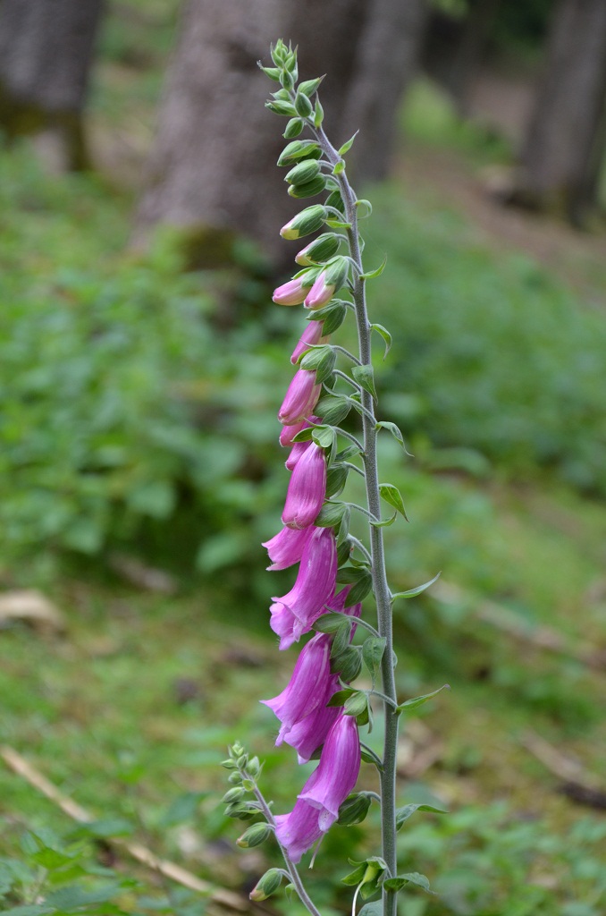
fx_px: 2664
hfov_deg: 13.0
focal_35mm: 105
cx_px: 303
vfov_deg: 19.5
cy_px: 458
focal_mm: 70
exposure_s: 1/125
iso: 500
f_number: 5.6
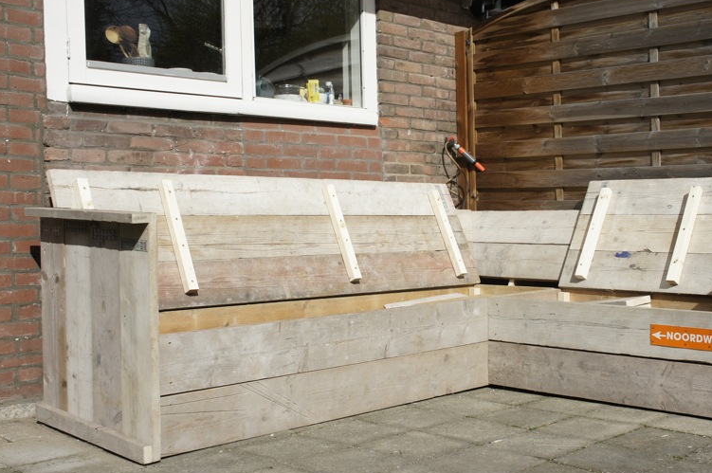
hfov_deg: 43.4
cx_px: 435
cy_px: 248
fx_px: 889
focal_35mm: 45
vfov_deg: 29.8
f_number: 8
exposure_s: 1/800
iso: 200
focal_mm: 22
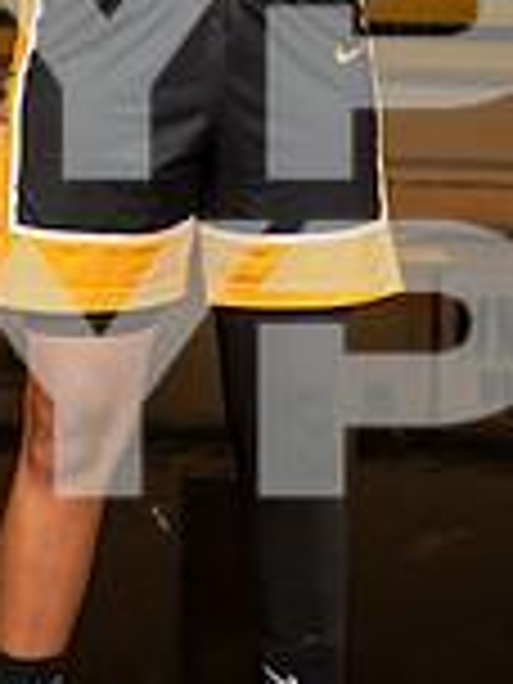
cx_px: 216
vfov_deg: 14.9
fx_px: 2589
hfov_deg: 11.3
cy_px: 45
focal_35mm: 131
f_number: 7.1
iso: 640
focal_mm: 46
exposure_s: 1/400
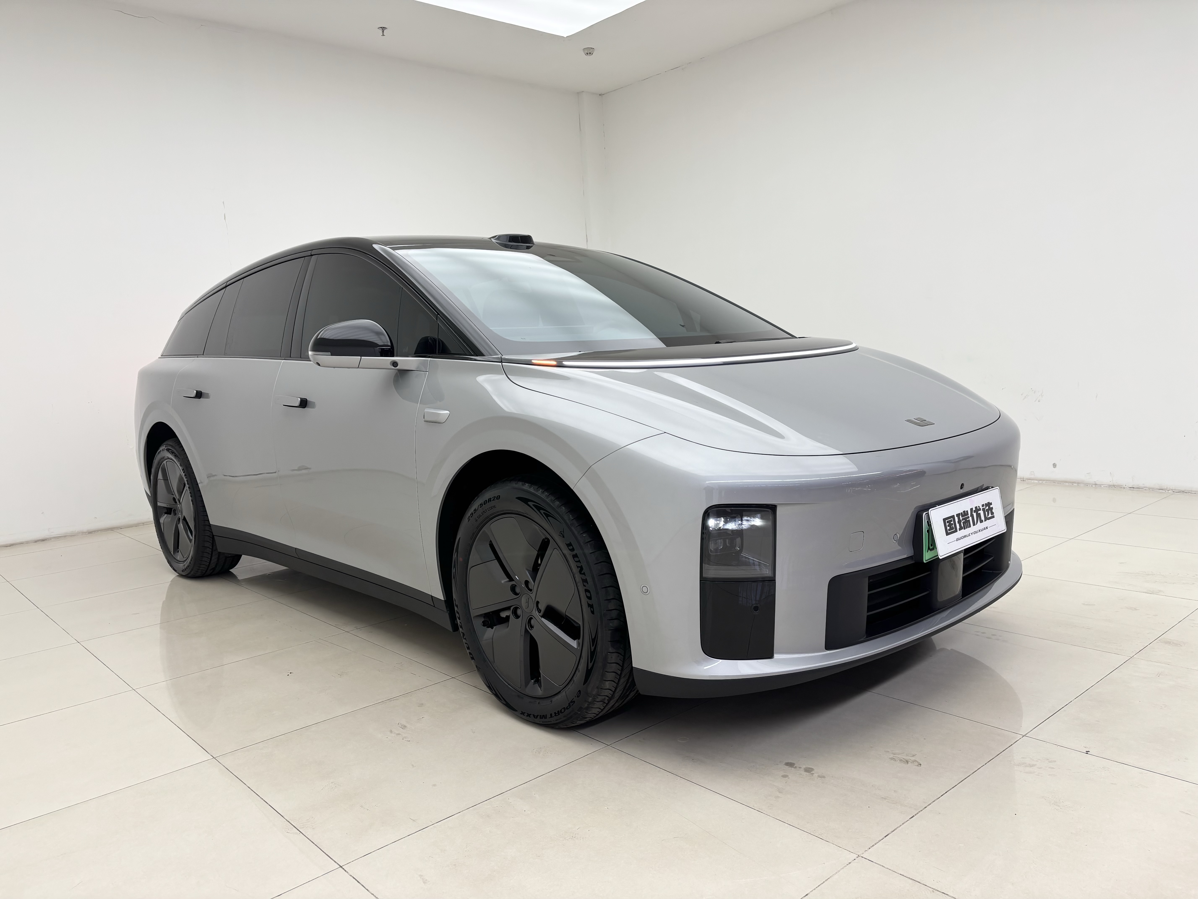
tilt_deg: -7.4
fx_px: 900
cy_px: 450
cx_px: 599
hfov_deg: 67.3
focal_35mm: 26
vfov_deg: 53.1
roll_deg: +3.5
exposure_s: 1/121
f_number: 1.6
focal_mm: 5.96
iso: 40
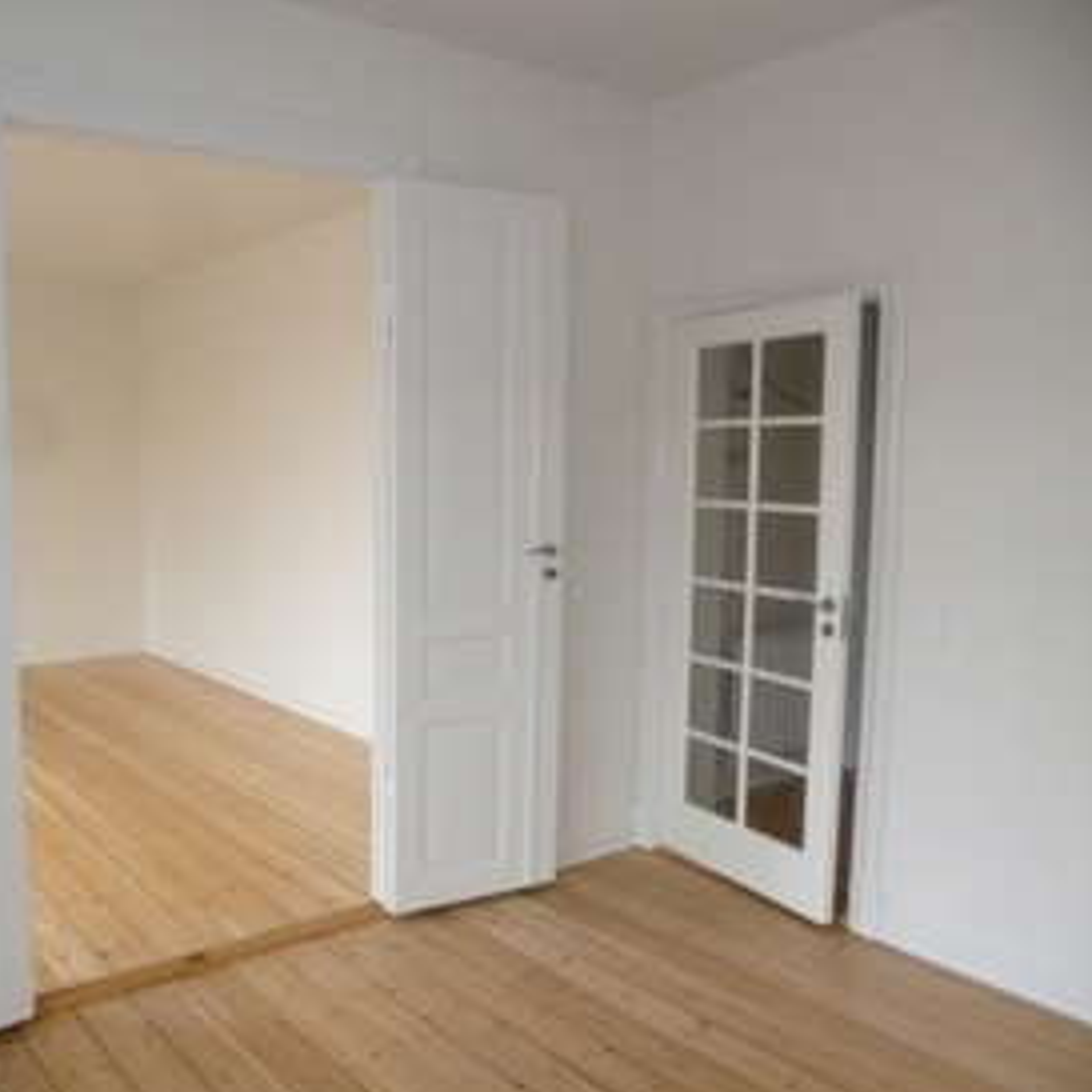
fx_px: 1035
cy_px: 556
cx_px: 374
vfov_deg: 55.6
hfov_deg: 54.6
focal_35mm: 29
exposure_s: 1/60
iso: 400
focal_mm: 4.3
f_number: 2.5
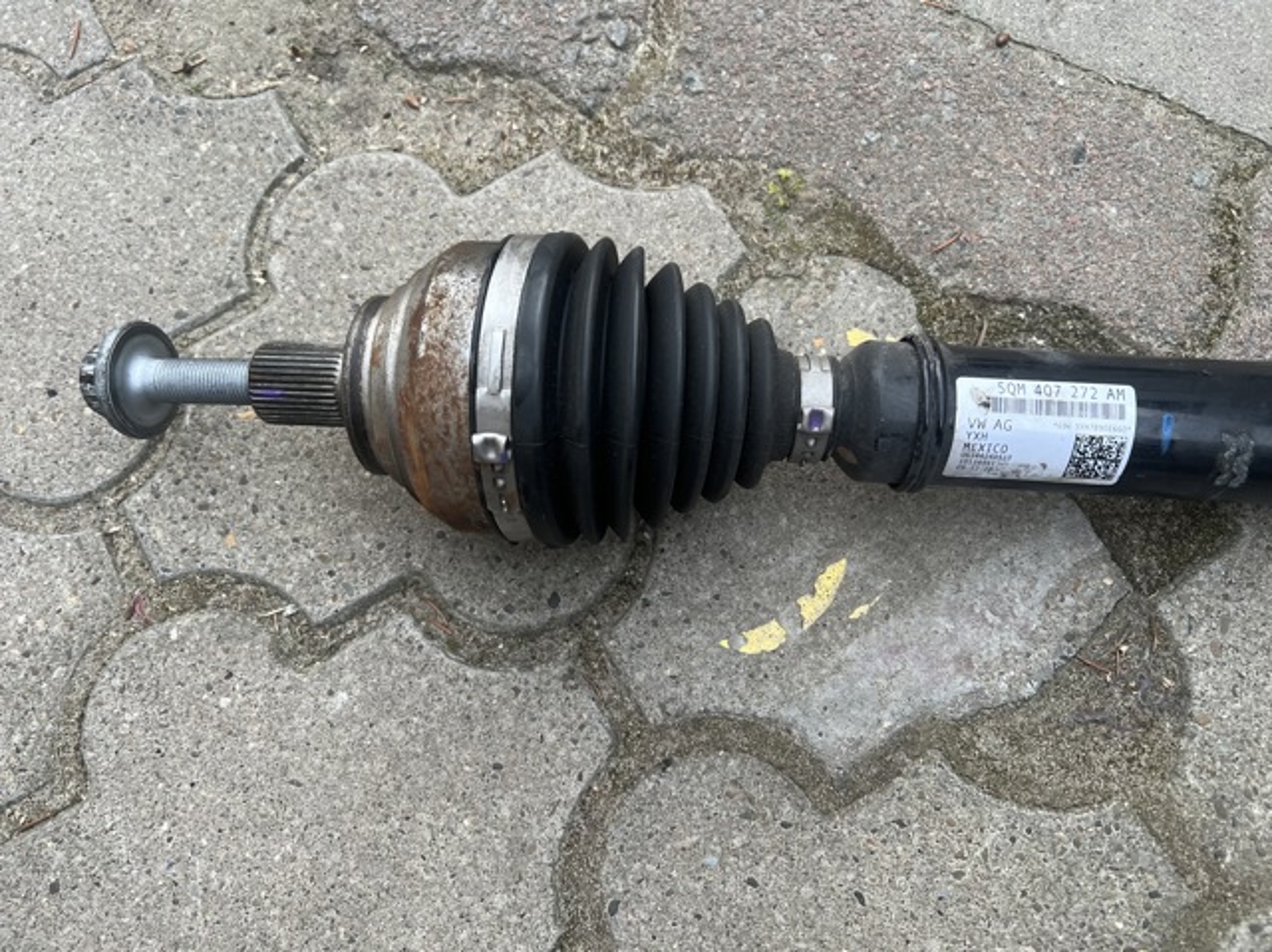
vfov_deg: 53.0
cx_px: 636
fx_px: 955
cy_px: 476
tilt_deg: -78.7
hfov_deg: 67.3
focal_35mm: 26
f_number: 1.5
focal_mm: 5.7
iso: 100
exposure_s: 1/121
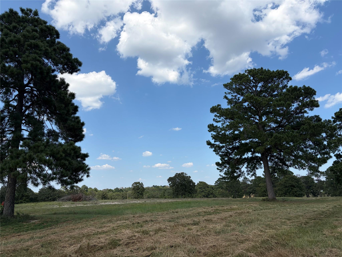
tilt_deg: +14.0
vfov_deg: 53.1
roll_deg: +1.8
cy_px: 128
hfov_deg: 67.3
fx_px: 257
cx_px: 171
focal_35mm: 26
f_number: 1.6
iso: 50
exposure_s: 1/4608
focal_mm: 5.96
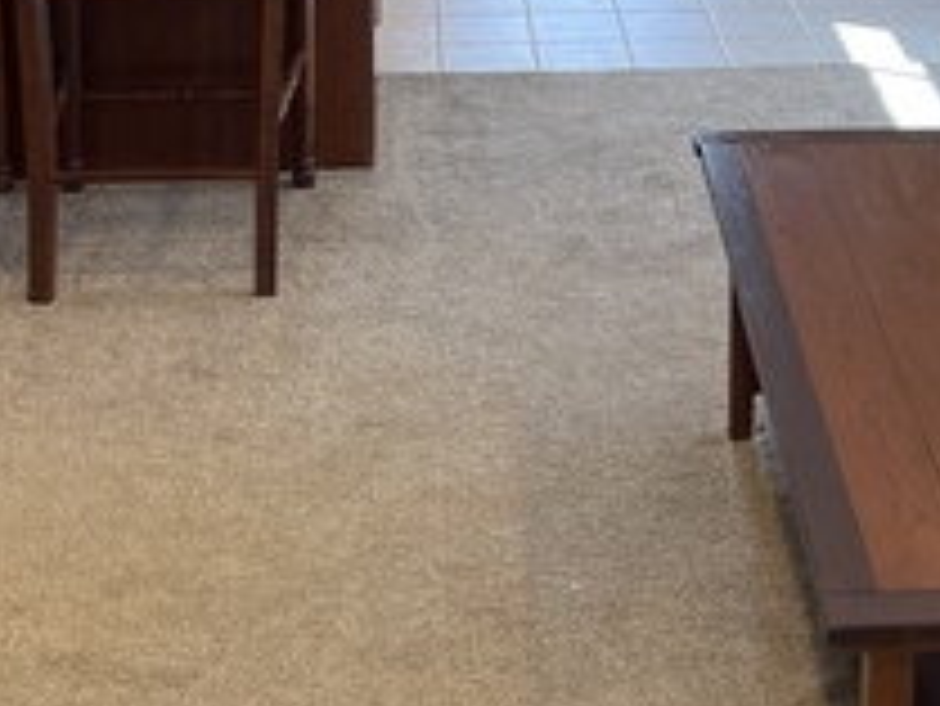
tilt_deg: -13.5
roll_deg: -1.7
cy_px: -166
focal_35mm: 83
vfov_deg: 16.9
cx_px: 803
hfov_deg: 23.1
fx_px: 2255
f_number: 1.6
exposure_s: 1/120
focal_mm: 4.2
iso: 80
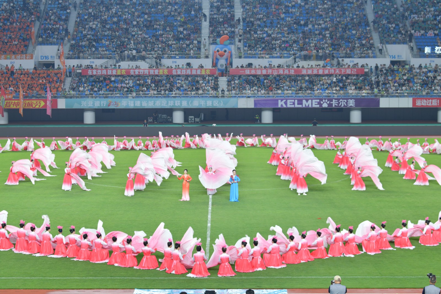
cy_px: 147
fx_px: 1029
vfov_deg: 16.3
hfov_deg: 24.2
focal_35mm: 84
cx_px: 220
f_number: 5
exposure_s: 1/100
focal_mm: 70
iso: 500
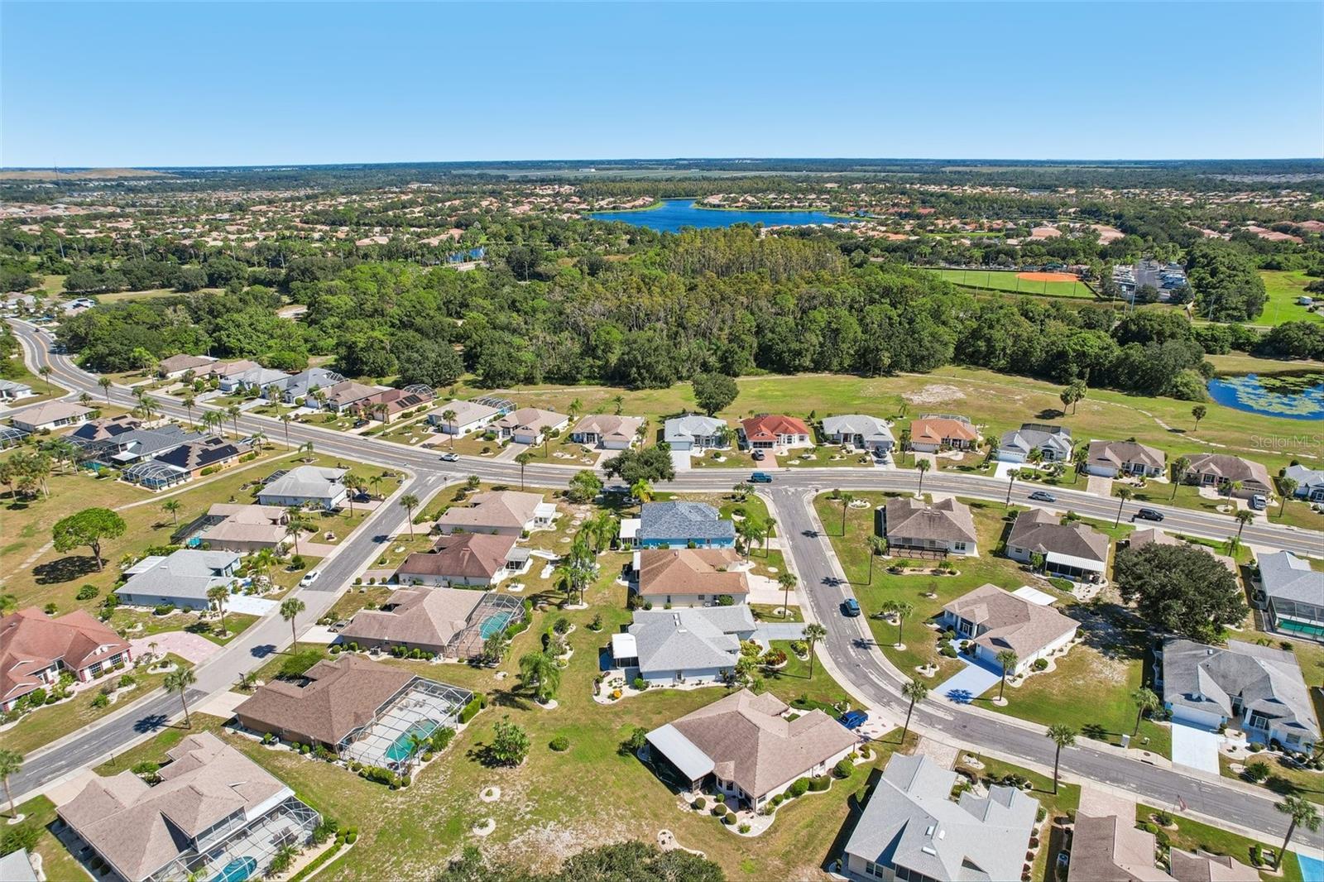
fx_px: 809
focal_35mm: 22
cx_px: 662
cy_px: 441
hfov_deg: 78.6
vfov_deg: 57.2
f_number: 2.8
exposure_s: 1/500
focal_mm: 8.4
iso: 100
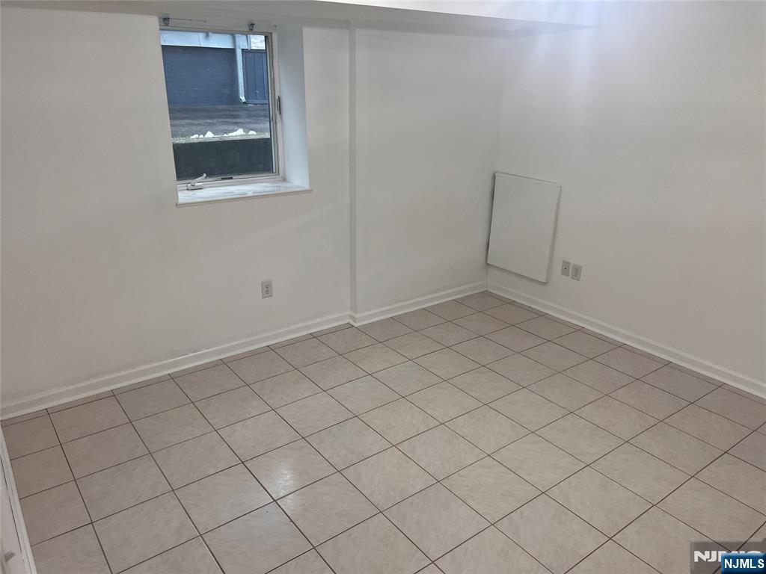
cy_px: 287
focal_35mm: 26
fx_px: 575
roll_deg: -1.7
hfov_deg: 67.3
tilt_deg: -21.6
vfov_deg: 53.1
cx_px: 383
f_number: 1.5
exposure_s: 1/120
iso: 125
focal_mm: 5.7
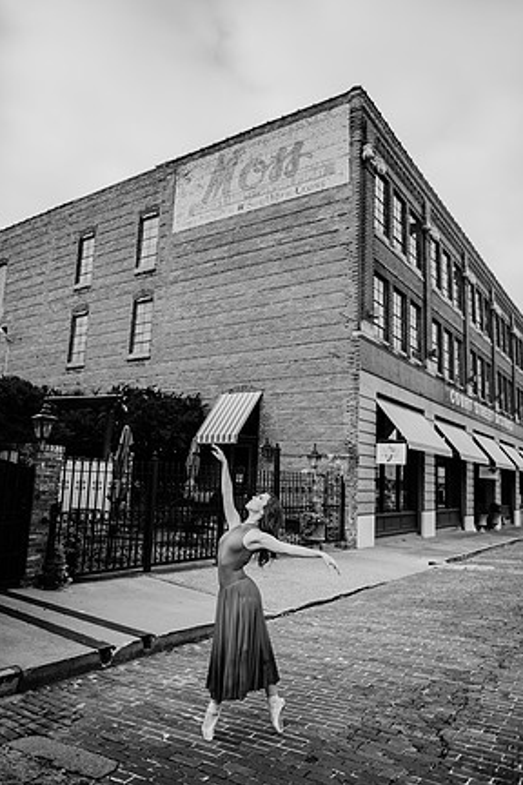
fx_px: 545
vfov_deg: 71.5
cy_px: 402
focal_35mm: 25
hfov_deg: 51.3
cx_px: 263
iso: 160
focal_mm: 24
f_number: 2.2
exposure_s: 1/1250
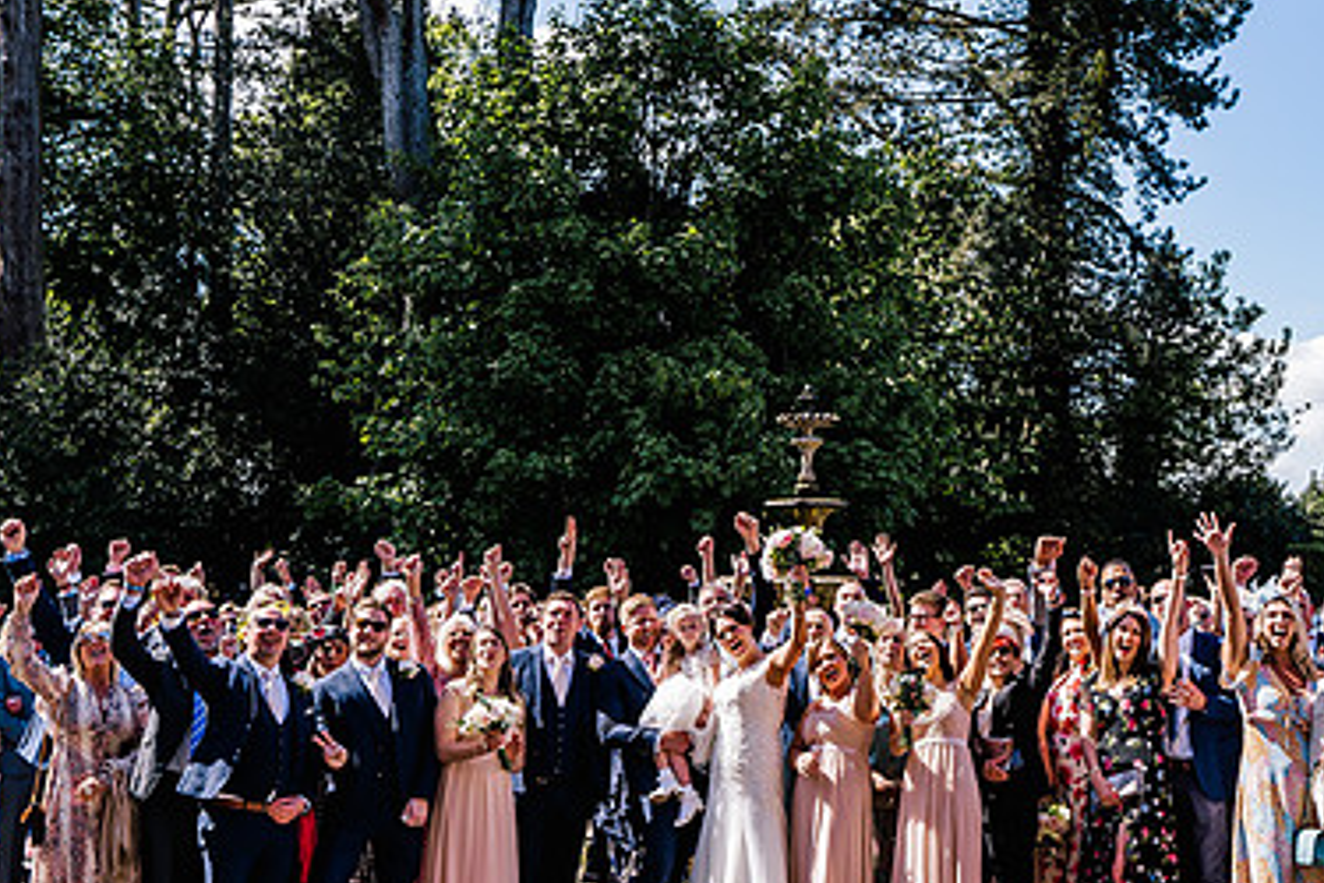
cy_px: 542
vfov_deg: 30.4
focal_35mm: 44
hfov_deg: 44.2
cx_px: 805
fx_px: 1618
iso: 160
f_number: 6.3
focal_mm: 28
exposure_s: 1/250
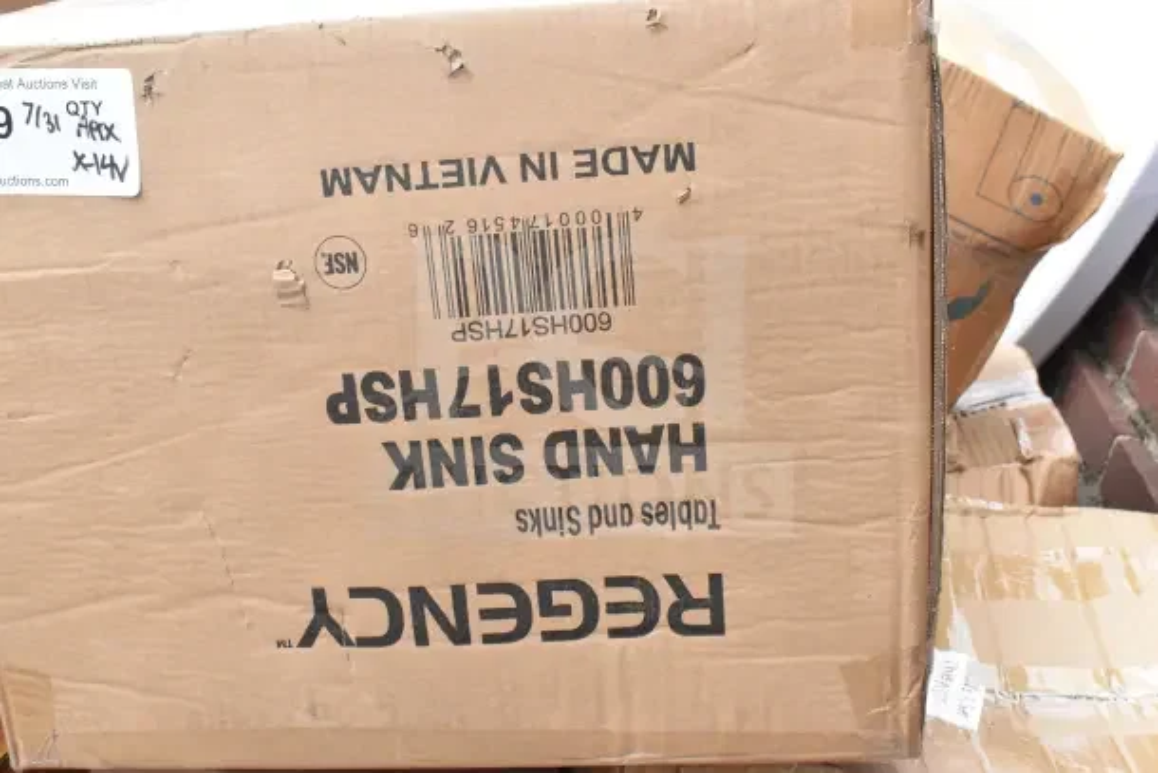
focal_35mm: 45
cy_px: 386
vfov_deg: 29.9
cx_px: 579
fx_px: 1448
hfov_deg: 43.6
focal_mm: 30
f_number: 13
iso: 6400
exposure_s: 1/640
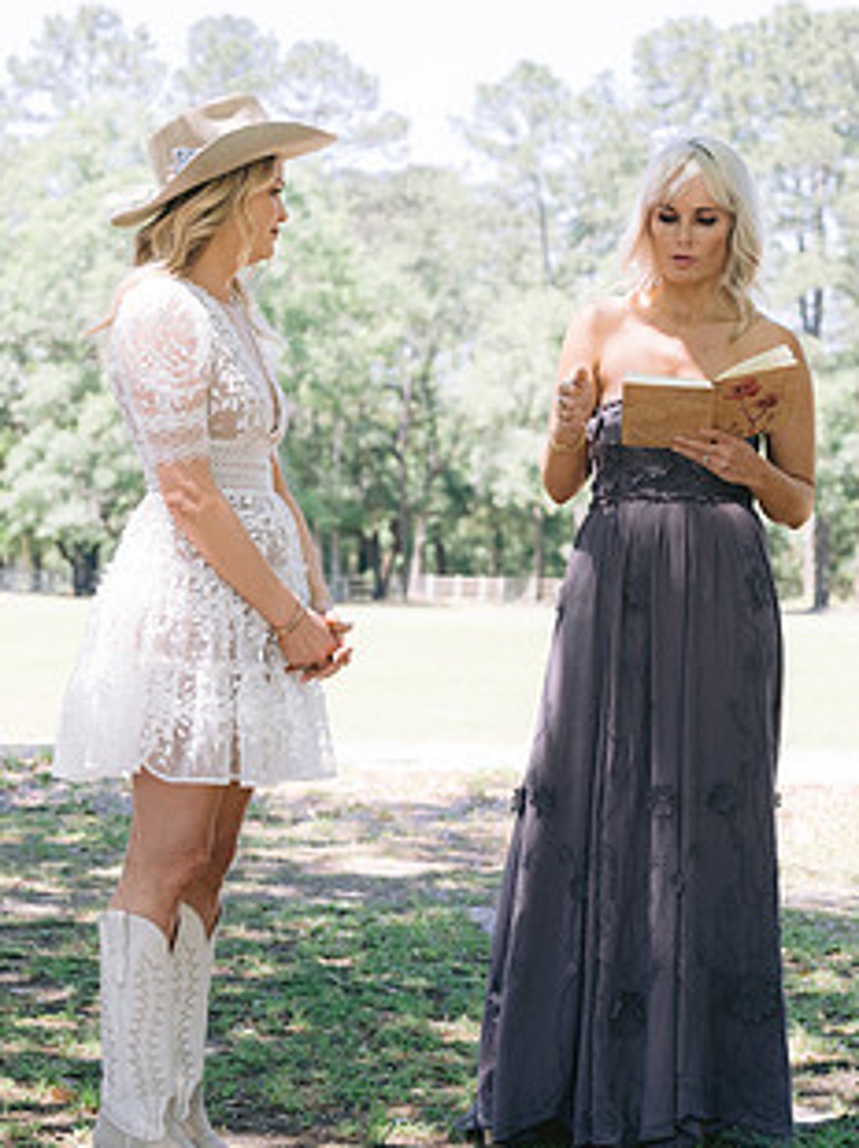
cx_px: 622
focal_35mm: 90
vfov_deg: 21.8
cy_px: 554
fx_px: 2982
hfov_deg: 16.3
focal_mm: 50
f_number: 4
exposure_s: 1/640
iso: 400
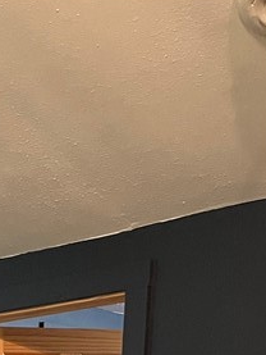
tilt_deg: -7.7
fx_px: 983
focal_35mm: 96
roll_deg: +0.7
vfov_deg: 16.8
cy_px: 645
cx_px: -216
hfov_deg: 13.7
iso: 500
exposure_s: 1/30
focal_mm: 5.1
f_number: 1.6
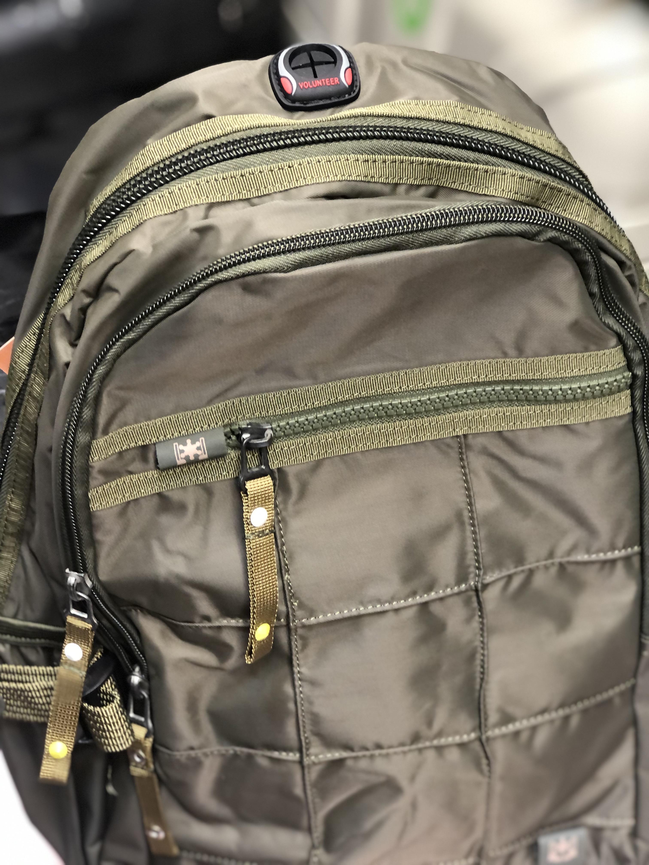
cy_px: 432
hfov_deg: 25.7
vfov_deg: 33.8
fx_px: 1425
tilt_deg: -52.7
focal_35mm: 57
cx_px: 324
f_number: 2.8
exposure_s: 1/33
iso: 80
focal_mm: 6.6
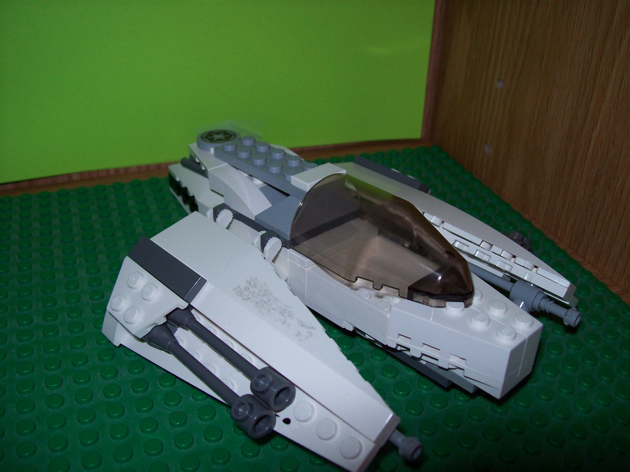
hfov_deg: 51.4
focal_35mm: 36
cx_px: 315
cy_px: 236
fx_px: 655
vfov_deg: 39.7
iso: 80
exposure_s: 1/64
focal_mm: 6
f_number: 2.7
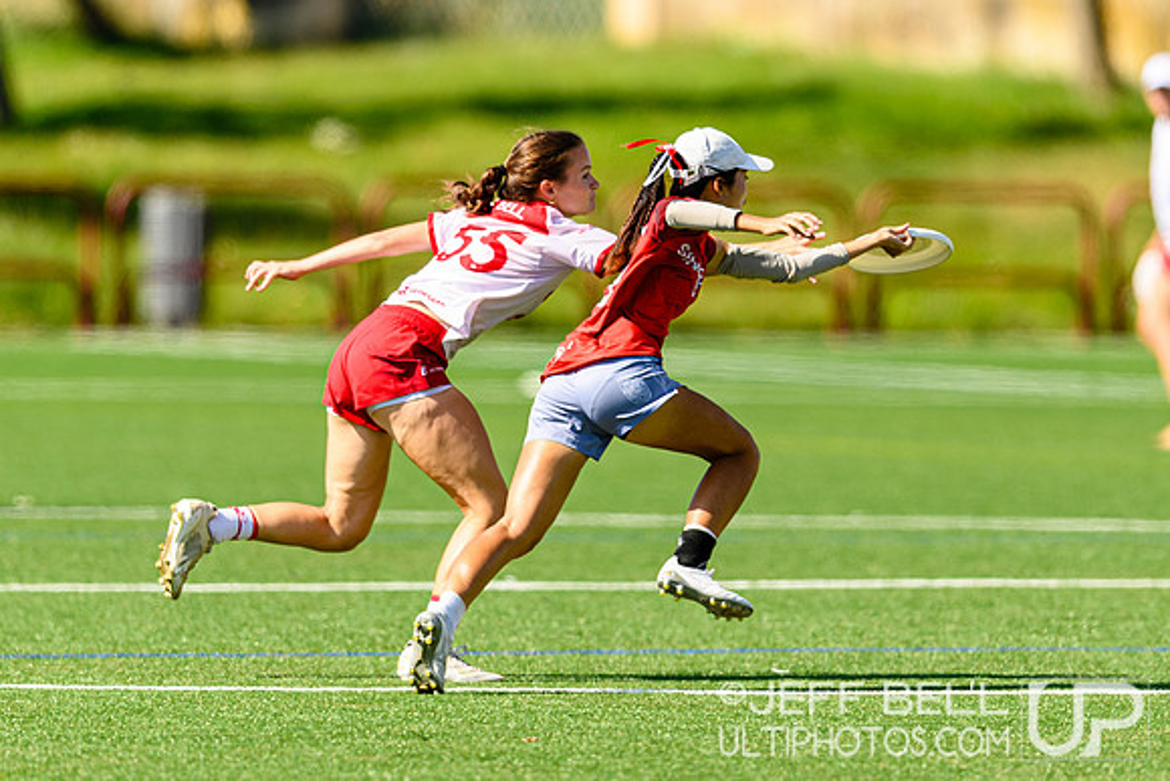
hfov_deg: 3.3
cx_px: 616
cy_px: 376
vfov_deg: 2.2
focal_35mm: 616
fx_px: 20031
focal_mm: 400
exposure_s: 1/1600
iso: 100
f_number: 3.2
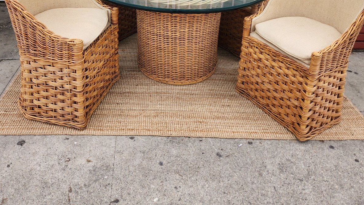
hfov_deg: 58.0
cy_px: -27
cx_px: 184
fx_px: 328
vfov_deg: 30.5
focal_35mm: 34
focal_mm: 5.4
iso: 20
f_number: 1.8
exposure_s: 1/699
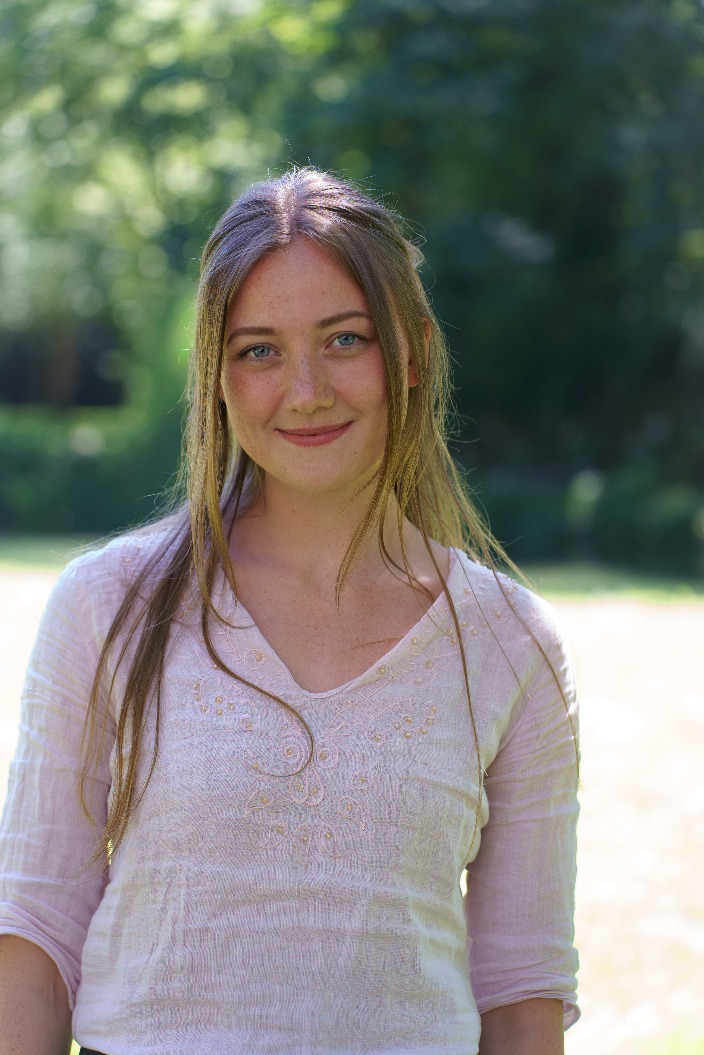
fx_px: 2200
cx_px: 352
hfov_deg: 18.2
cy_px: 528
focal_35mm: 75
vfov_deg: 27.0
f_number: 2.8
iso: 80
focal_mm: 75
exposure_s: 1/100
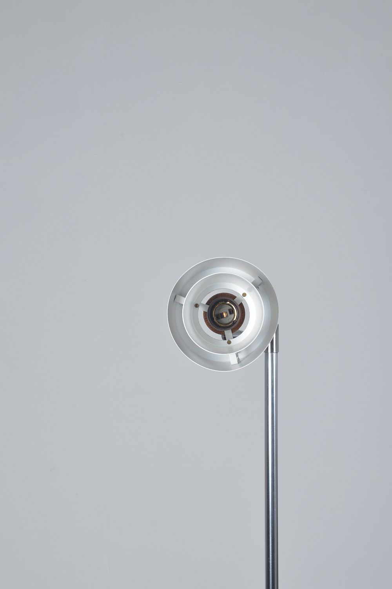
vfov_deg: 28.1
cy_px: 294
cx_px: 196
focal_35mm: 72
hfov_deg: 18.9
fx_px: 1178
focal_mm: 48
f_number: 22
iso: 100
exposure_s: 1/125
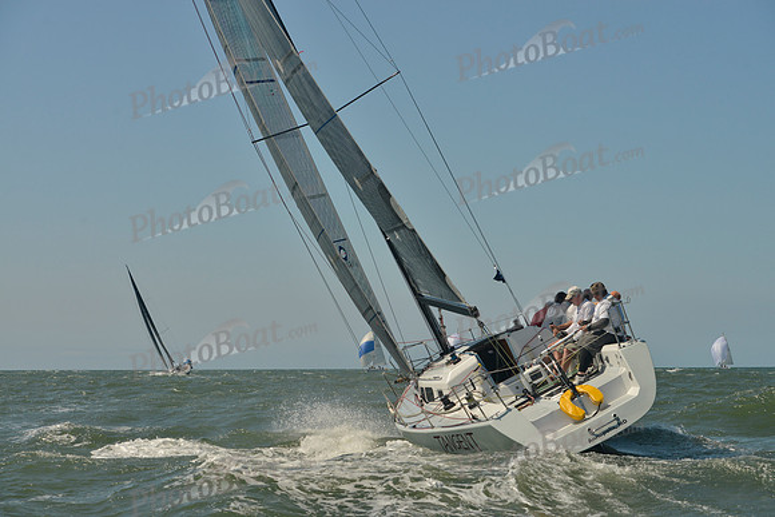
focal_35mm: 70
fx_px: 1507
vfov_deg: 19.5
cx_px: 388
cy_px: 258
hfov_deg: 28.8
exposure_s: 1/1000
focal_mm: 70
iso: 280
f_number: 9
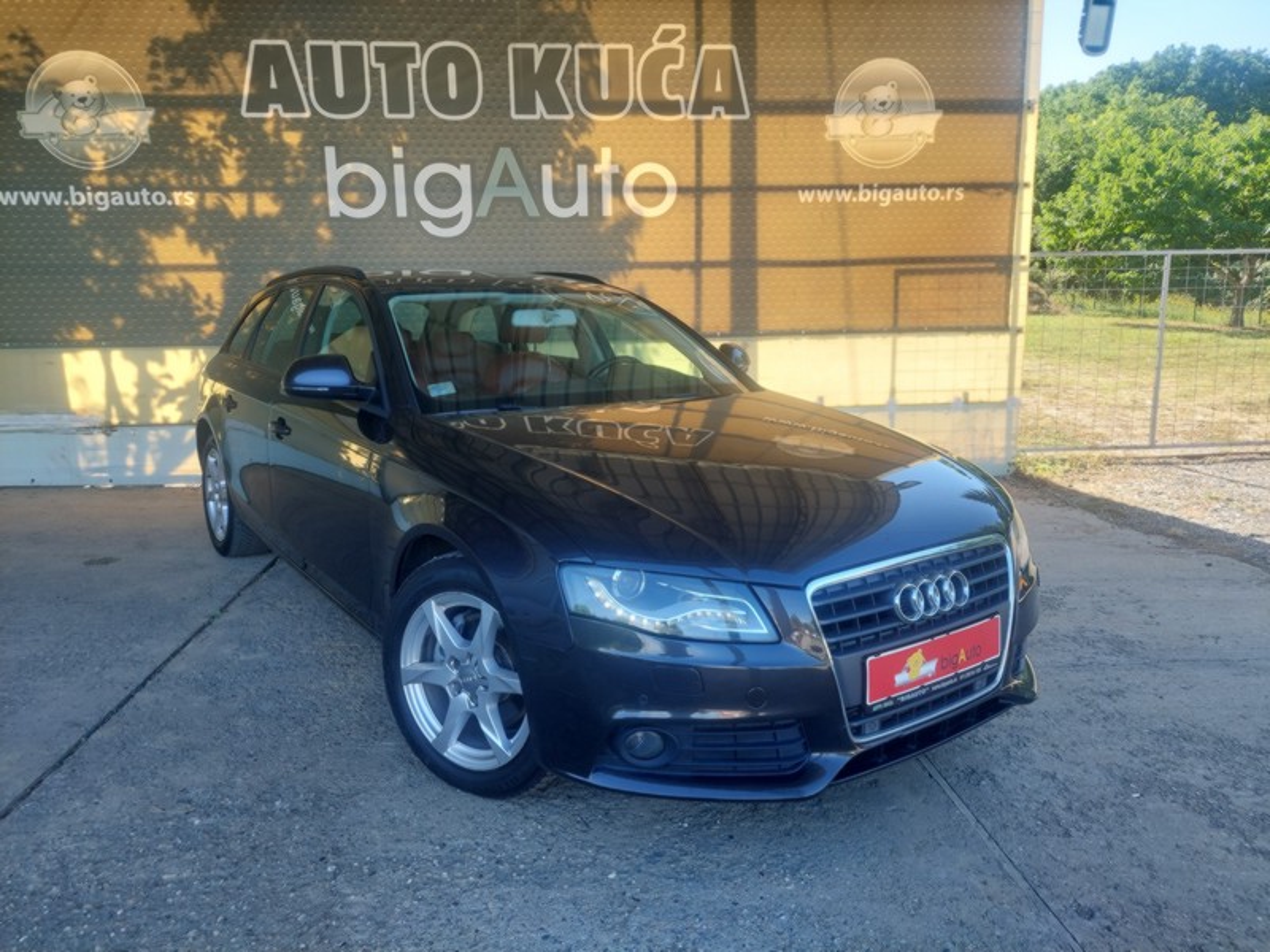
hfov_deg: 69.4
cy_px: 476
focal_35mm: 25
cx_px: 635
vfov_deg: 54.9
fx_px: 917
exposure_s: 1/204
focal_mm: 5.23
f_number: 1.8
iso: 40
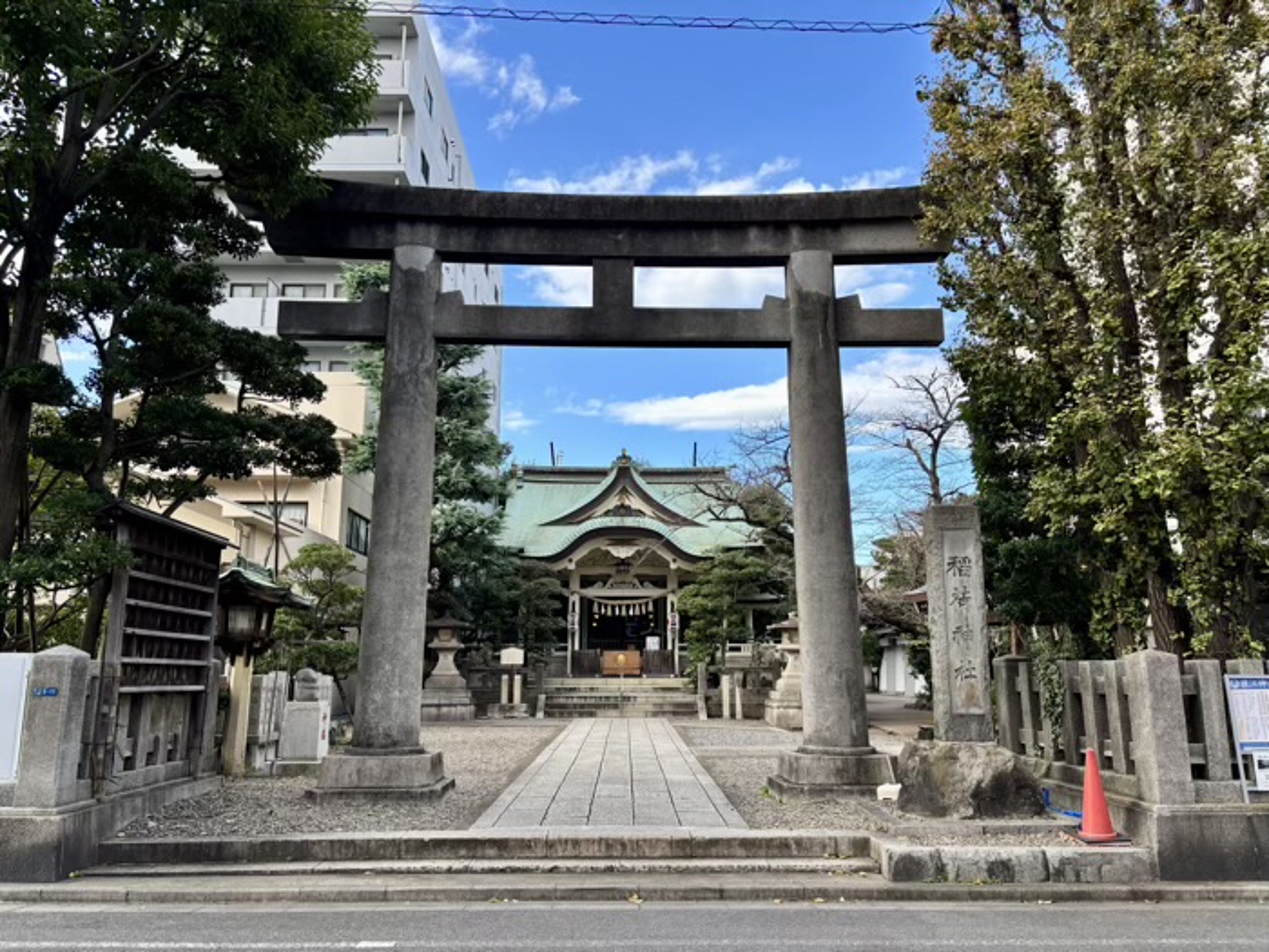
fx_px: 953
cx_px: 634
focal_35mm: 26
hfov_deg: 67.3
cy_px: 476
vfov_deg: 53.1
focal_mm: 5.96
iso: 50
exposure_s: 1/747
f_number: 1.6
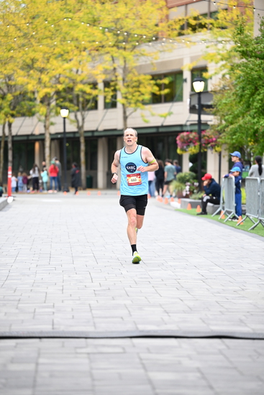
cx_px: 132
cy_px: 198
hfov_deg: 10.6
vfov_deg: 15.8
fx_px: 1429
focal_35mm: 130
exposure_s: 1/1000
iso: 1600
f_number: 2.8
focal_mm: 130
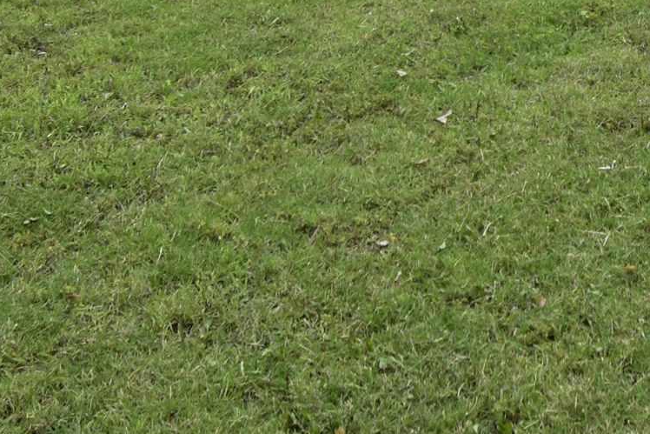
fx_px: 1446
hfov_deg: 24.3
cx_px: 637
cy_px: -213
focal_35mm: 80
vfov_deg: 15.7
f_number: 7.1
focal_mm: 13
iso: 200
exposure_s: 1/400
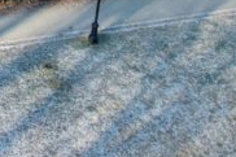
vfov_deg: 9.6
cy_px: -237
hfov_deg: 14.1
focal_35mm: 124
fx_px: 812
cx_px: -222
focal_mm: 8.38
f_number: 2.8
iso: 100
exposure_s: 1/500
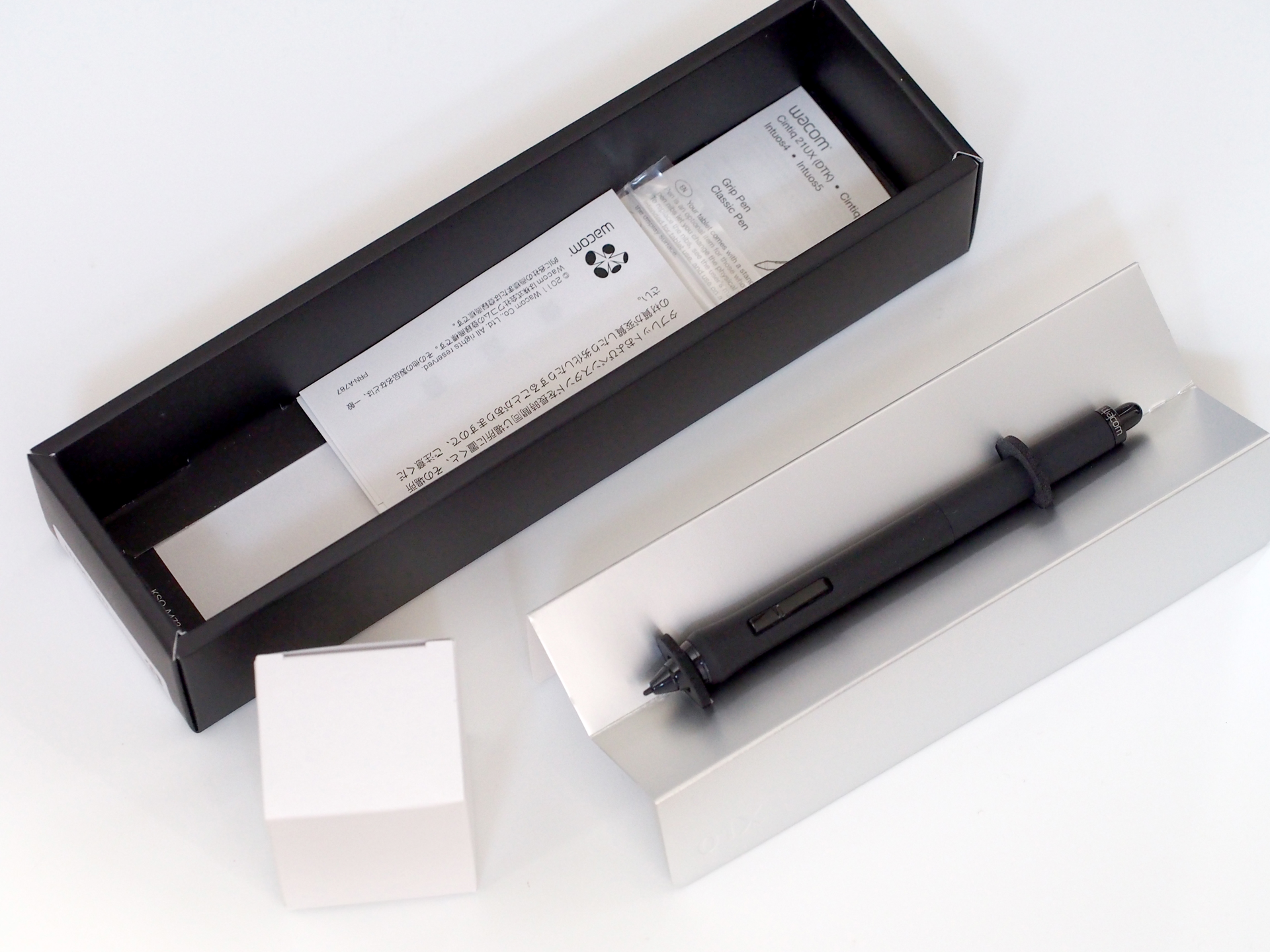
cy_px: 476
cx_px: 635
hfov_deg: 16.4
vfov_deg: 12.3
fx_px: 4403
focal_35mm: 120
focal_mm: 60
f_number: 4
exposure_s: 1/20
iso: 1600
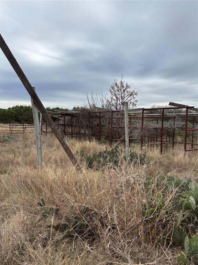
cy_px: 132
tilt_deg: -4.4
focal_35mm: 26
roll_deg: -2.6
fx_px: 198
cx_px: 99
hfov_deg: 53.1
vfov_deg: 67.3
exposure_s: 1/1642
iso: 50
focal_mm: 5.96
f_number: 1.6
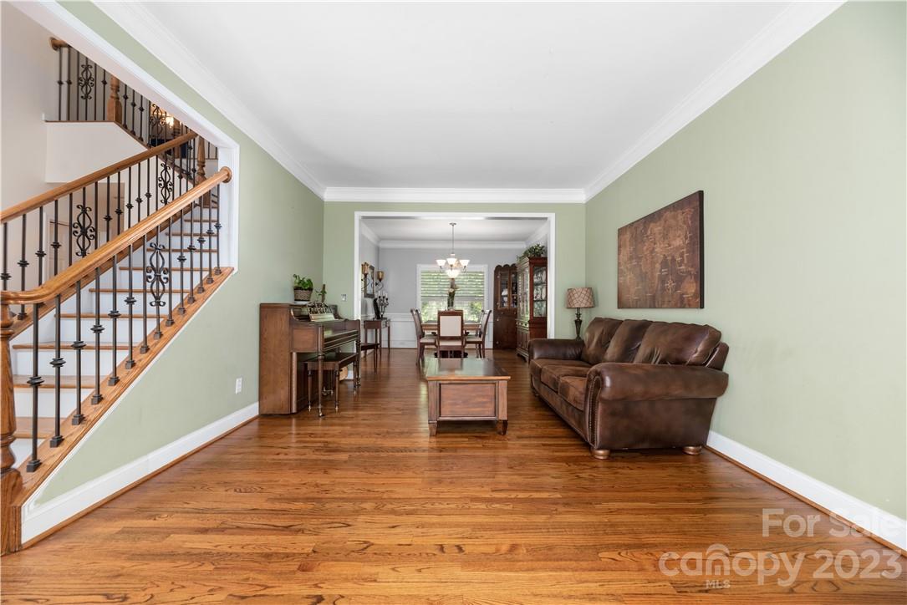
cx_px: 454
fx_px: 353
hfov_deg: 104.2
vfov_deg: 81.2
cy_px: 302
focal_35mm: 14
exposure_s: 1/6
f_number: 6.3
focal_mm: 14
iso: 320
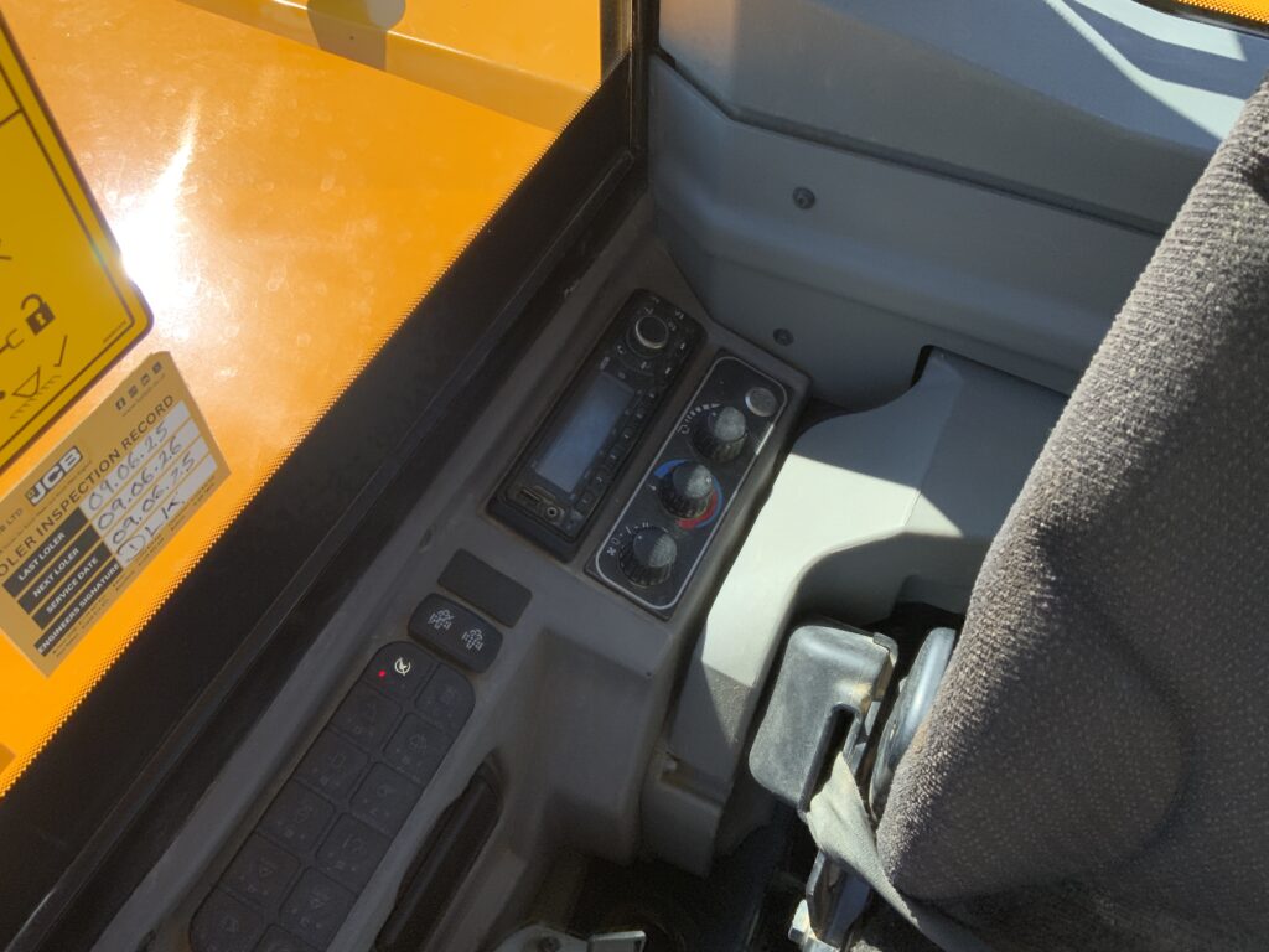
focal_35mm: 29
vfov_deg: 48.2
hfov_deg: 61.7
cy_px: 476
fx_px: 1063
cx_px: 634
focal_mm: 3
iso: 16
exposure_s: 1/728
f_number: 1.8
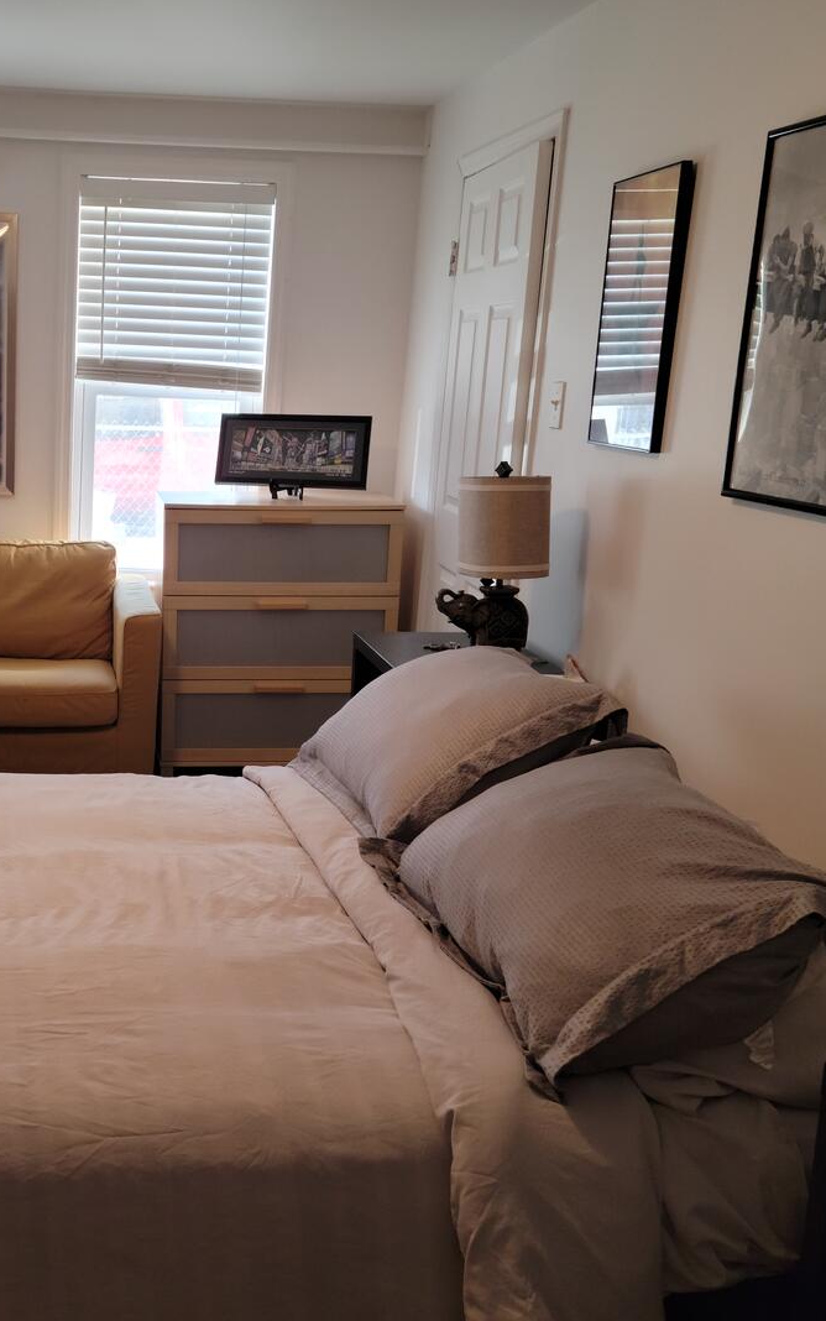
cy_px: 664
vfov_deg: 49.3
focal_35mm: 40
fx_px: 1440
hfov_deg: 31.1
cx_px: 143
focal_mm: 5.9
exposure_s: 1/60
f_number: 2
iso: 160
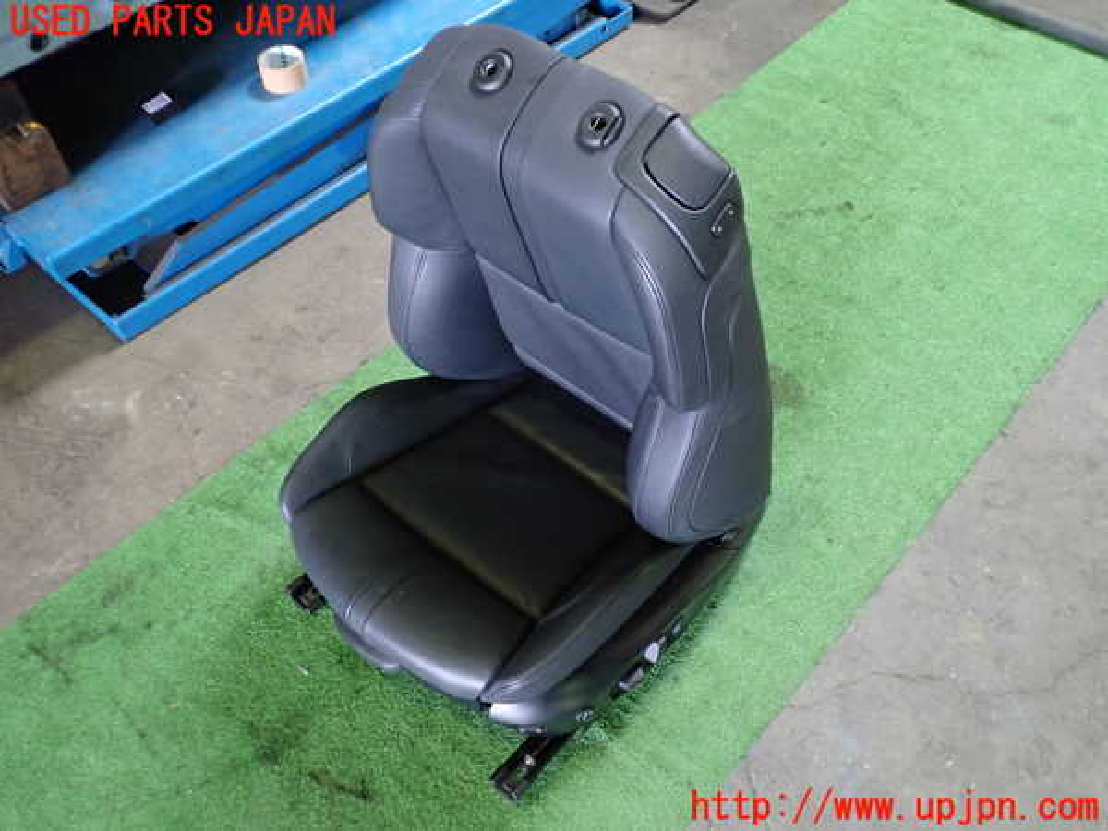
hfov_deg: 60.0
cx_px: 554
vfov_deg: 46.8
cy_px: 416
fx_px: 960
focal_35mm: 30
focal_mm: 5.4
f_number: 2.3
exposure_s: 1/30
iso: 500
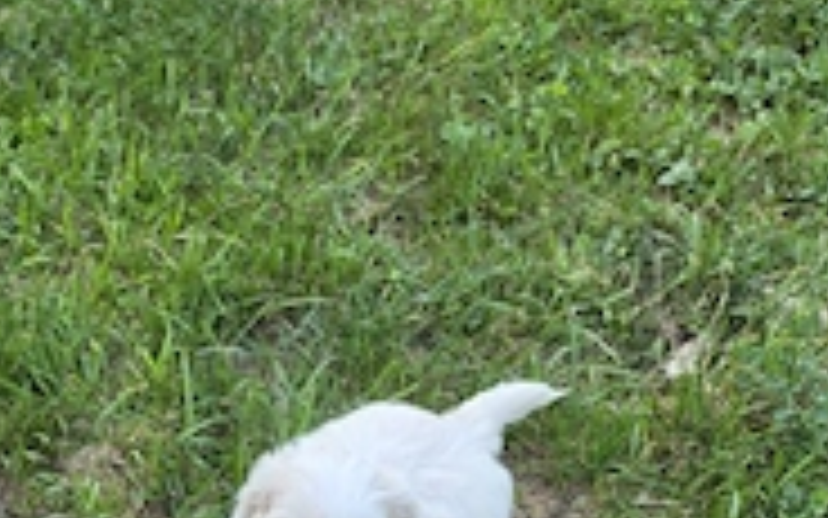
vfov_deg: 21.4
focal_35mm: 53
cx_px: 216
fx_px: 1196
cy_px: 725
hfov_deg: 37.3
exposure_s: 1/120
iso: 32
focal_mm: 6.5
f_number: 1.4
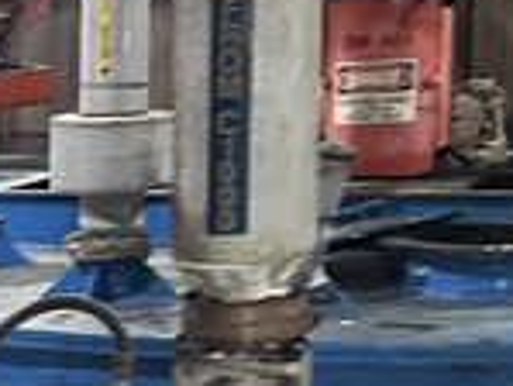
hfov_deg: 14.2
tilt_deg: -11.5
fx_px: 1943
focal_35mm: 131
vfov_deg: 10.8
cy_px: 634
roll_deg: +4.5
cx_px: -232
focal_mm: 5.1
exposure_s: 1/30
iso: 640
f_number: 1.6
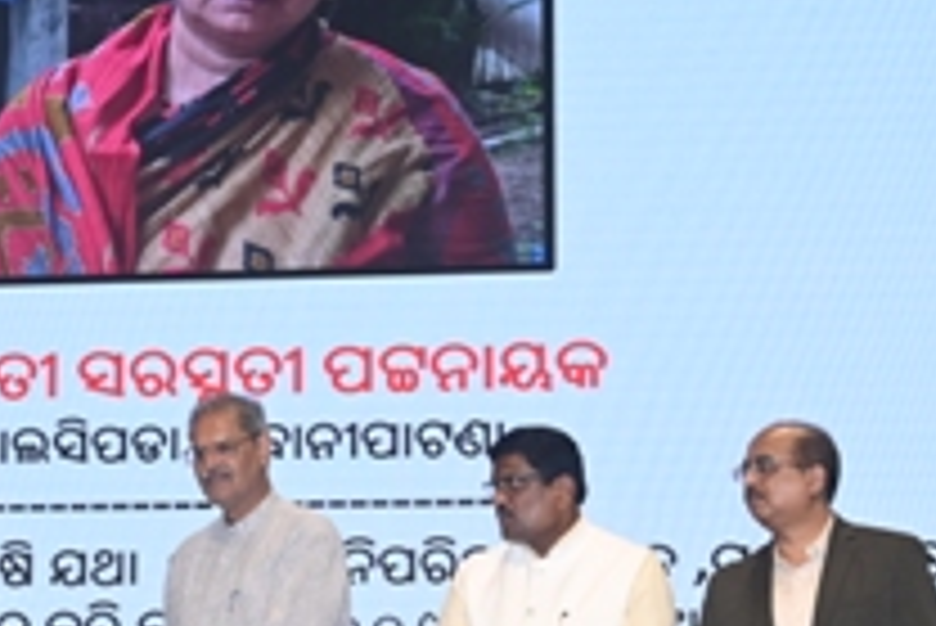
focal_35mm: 101
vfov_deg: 13.5
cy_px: 554
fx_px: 2628
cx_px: 200
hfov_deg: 20.0
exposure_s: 1/200
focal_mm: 35
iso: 500
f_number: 4.5
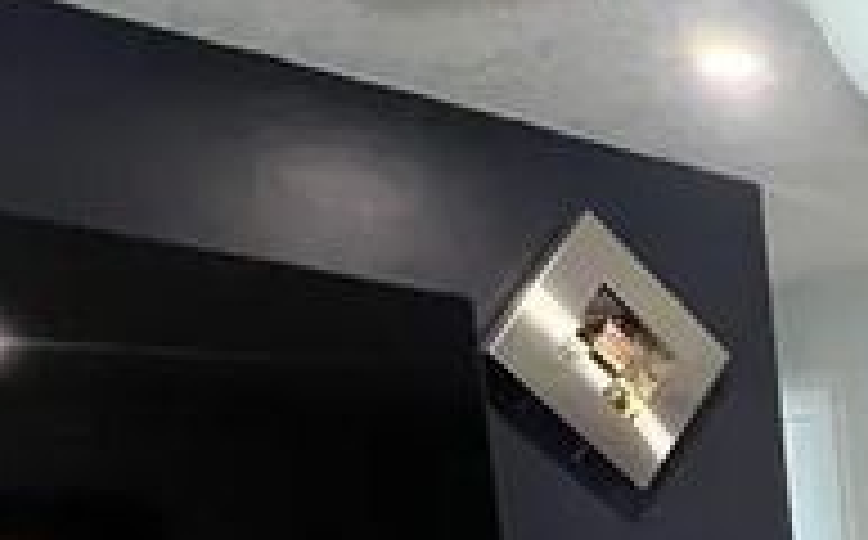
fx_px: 1441
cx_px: 1421
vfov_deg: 17.4
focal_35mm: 61
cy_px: 965
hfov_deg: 23.6
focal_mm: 1.57
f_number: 1.8
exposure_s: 1/60
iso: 200
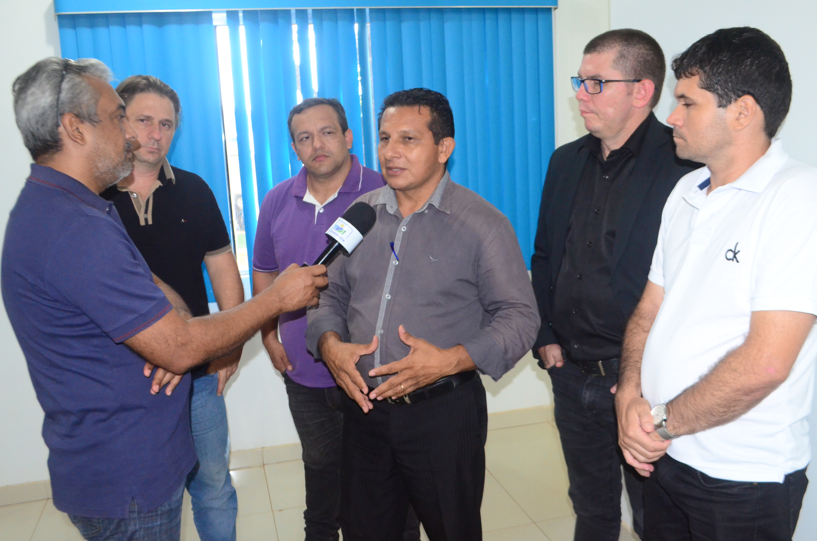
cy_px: 270
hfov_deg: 57.3
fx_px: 747
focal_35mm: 33
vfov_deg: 39.8
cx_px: 408
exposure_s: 1/60
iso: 2500
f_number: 6.3
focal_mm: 22
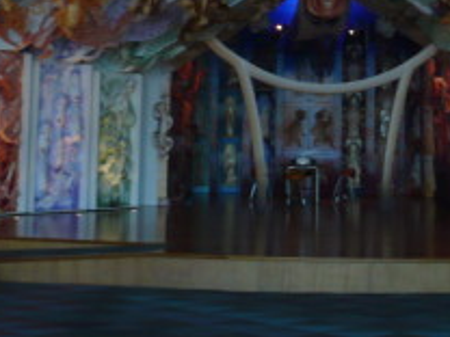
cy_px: -55
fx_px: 1092
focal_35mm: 84
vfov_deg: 16.9
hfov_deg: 23.1
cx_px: 338
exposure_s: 1/30
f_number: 2.8
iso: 160
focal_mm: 5.8
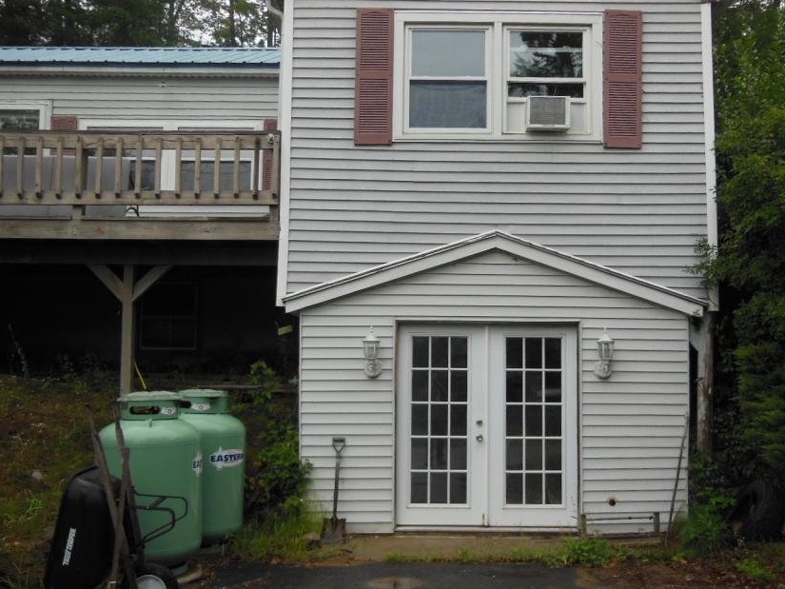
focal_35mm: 36
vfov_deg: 39.6
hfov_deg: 51.3
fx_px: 817
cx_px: 435
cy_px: 324
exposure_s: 1/125
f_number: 3.7
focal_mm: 5.2
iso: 125
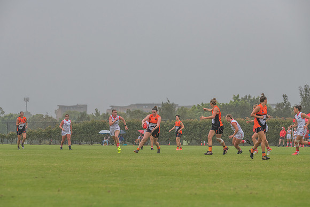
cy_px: 101
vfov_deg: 6.0
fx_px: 1962
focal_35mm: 228
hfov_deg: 9.0
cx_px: 150
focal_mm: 220
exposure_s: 1/2000
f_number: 7.1
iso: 800
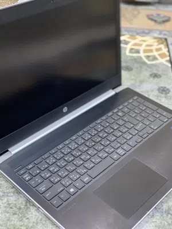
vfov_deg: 36.8
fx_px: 345
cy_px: 114
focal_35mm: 52
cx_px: 86
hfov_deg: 28.0
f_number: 2
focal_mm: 6
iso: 320
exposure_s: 1/25
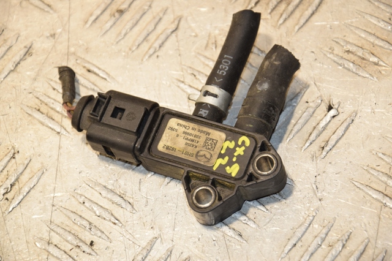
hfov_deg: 13.0
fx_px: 1714
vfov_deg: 8.7
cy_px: 130
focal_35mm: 158
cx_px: 196
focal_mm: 105
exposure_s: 1/200
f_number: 7.1
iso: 800
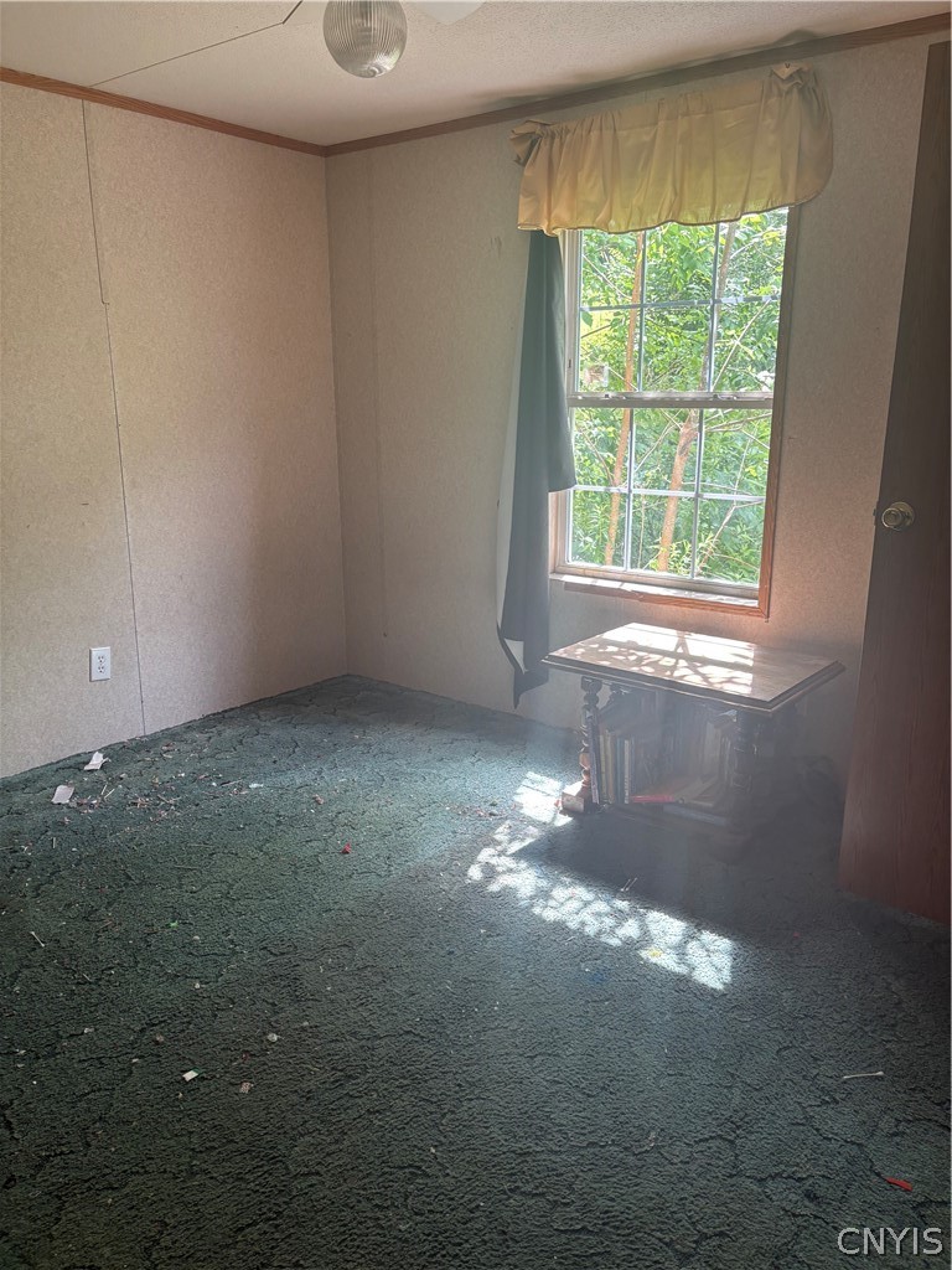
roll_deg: -0.2
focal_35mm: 26
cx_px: 476
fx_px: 953
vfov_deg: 67.3
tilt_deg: -14.5
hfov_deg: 53.1
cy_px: 635
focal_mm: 5.96
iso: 125
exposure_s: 1/121
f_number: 1.6
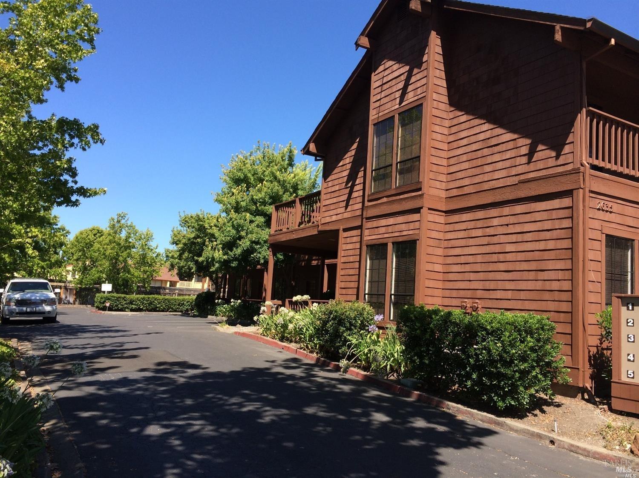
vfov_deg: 46.8
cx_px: 320
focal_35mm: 30
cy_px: 239
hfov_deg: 60.0
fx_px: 554
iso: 32
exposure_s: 1/1109
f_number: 2.2
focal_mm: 4.12
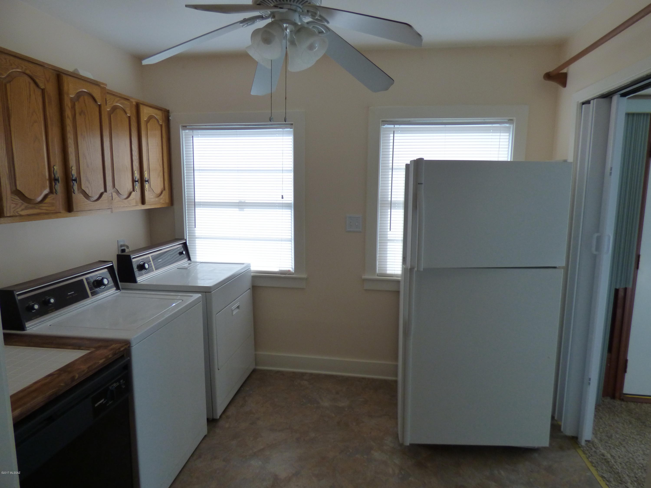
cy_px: 244
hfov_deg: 81.7
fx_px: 376
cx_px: 326
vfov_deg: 66.0
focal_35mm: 20
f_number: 2.8
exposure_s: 1/60
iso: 200
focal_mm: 3.58
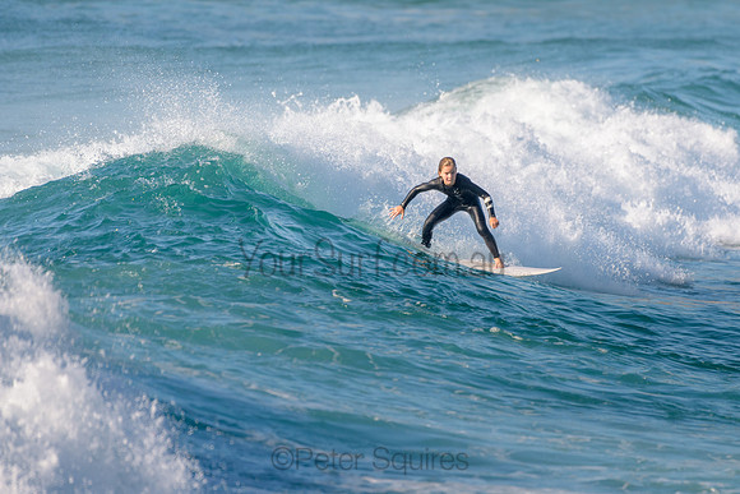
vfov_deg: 2.2
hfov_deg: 3.4
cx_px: 429
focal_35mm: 612
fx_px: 12588
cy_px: 244
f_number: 5.6
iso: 320
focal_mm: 500
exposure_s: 1/2000
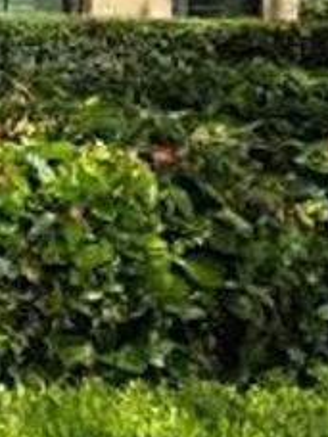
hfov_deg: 9.3
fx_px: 1743
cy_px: -60
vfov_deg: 13.9
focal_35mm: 138
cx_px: -539
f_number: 1.7
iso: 80
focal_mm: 6.3
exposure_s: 1/3309
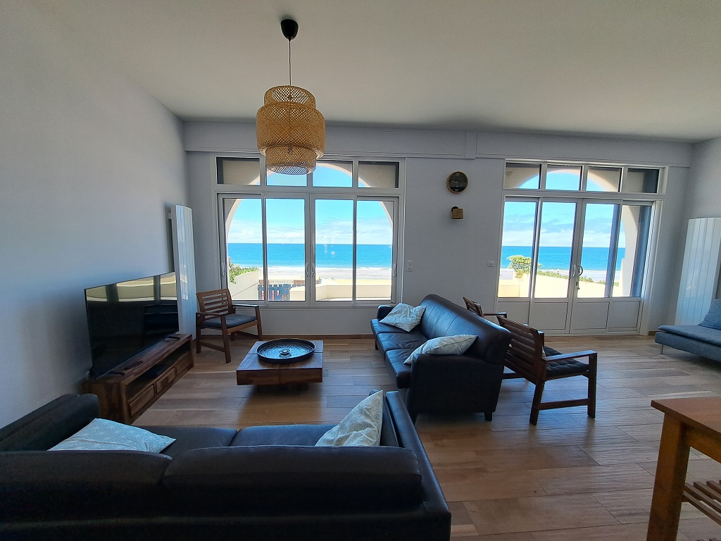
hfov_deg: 106.2
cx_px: 360
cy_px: 270
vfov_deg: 89.9
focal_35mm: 13
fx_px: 271
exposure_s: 1/289
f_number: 2.2
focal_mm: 1.74
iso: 50
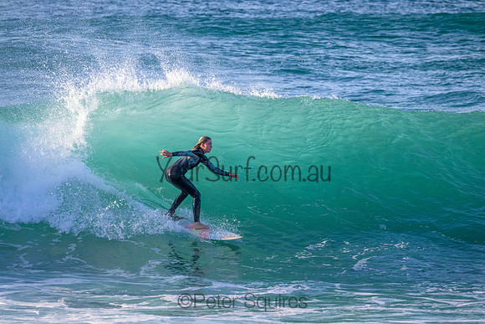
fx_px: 7411
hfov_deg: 3.7
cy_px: 162
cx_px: 242
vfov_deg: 2.5
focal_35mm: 550
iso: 3200
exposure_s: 1/2000
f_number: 11
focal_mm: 550
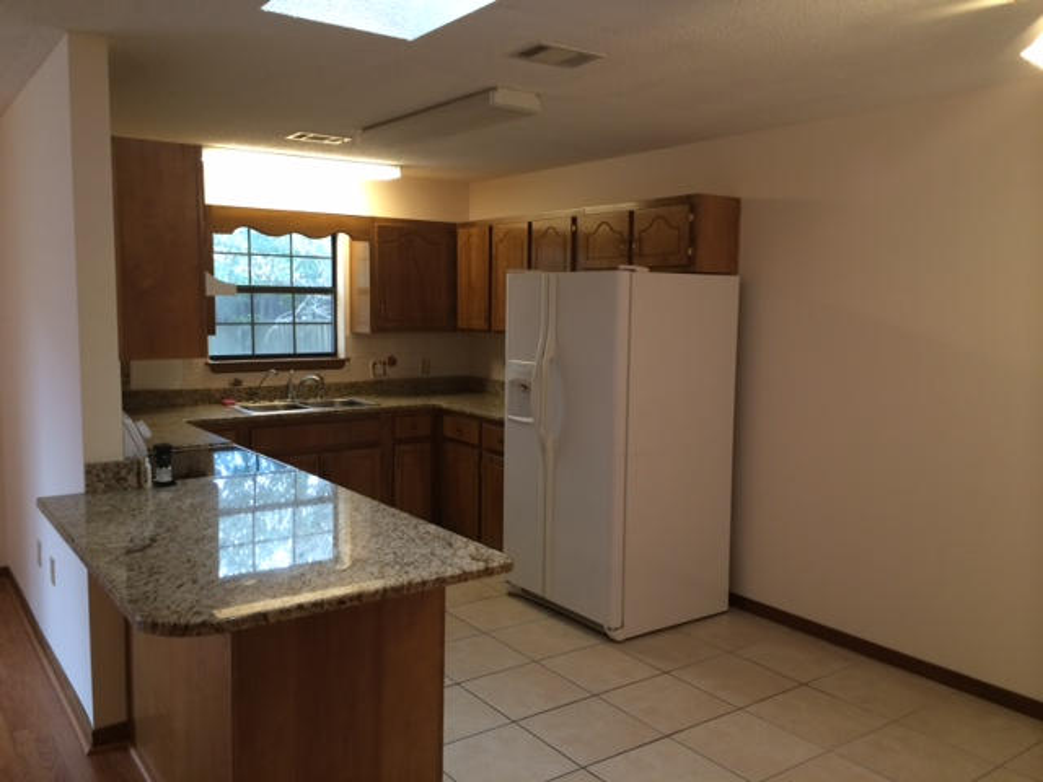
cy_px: 391
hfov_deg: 60.0
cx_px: 522
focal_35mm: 30
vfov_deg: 46.8
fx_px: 904
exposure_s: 1/30
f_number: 2.2
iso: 80
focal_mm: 4.12
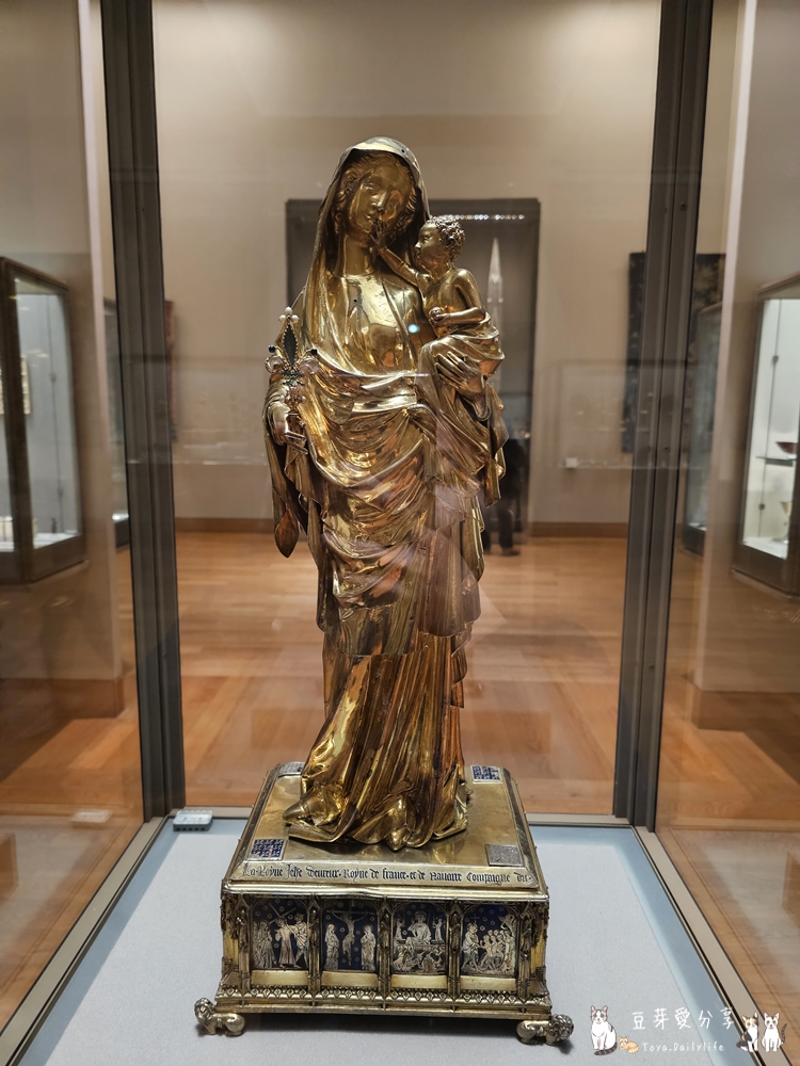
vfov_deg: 73.9
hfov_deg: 58.9
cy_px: 533
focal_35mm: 23
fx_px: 709
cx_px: 400
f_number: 1.7
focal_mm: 6.3
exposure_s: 1/24
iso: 800
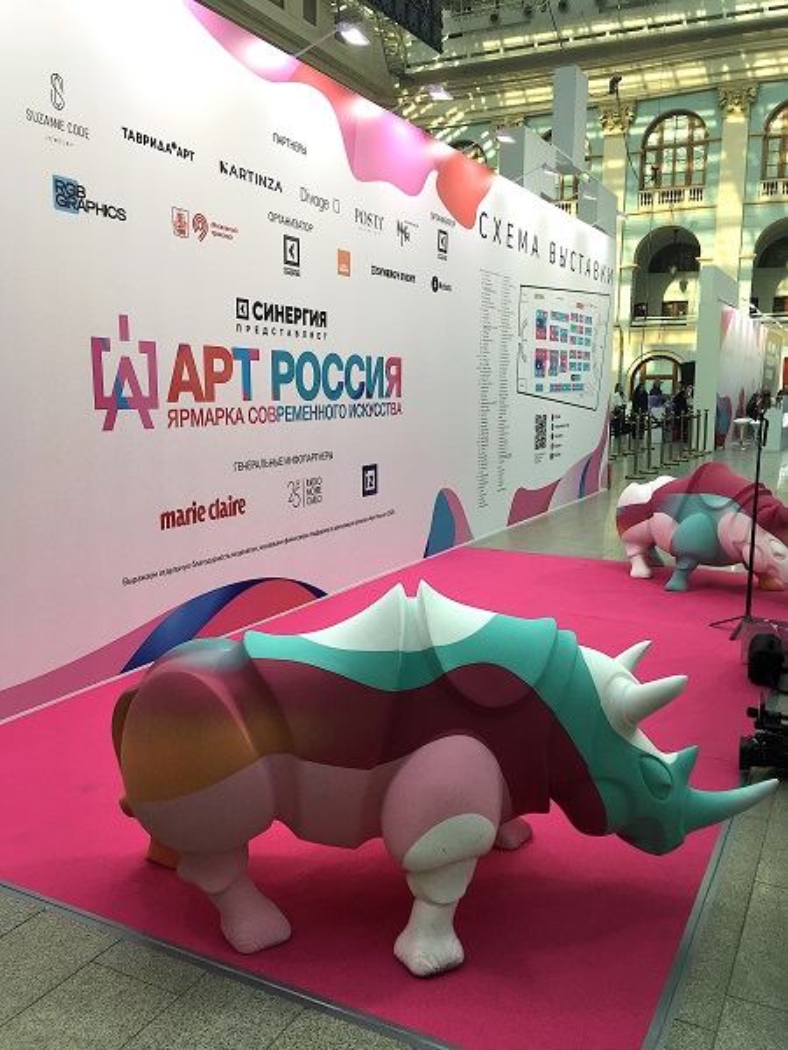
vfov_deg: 61.7
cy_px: 525
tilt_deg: -10.4
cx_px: 394
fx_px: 880
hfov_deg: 48.2
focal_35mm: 29
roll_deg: +0.0
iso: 32
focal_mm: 4.15
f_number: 2.2
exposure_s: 1/100
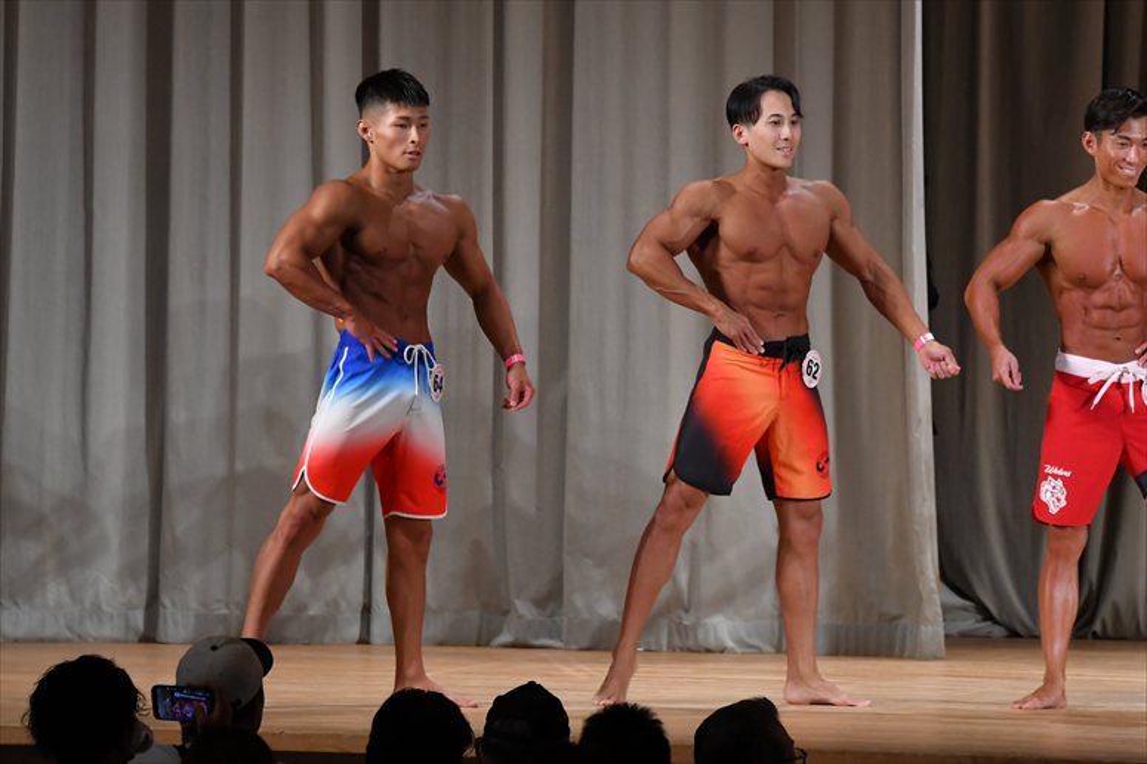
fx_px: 7643
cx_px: 574
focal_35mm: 240
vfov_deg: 5.7
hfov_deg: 8.6
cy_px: 382
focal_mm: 160
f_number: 5.6
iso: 3200
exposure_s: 1/400
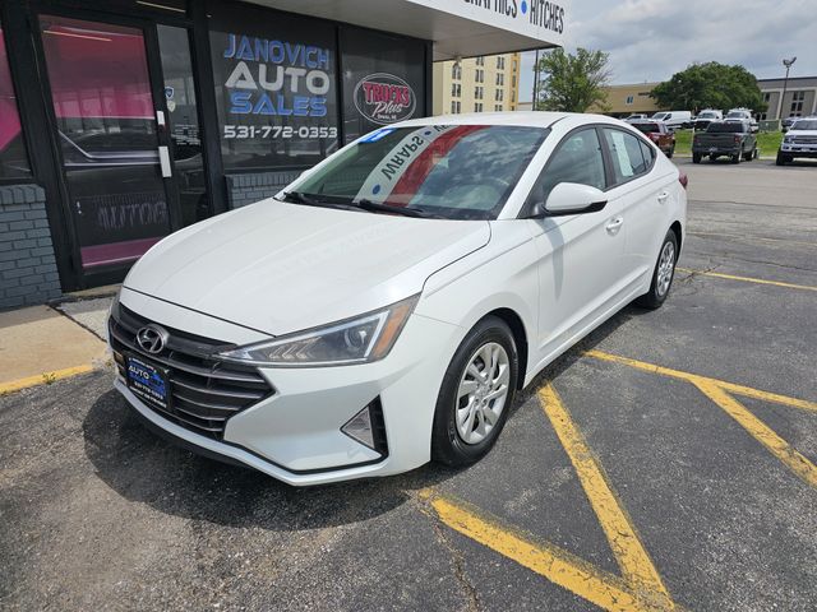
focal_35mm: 23
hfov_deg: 73.9
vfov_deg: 58.9
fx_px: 543
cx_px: 408
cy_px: 306
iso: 10
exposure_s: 1/1650
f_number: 1.7
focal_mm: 6.3
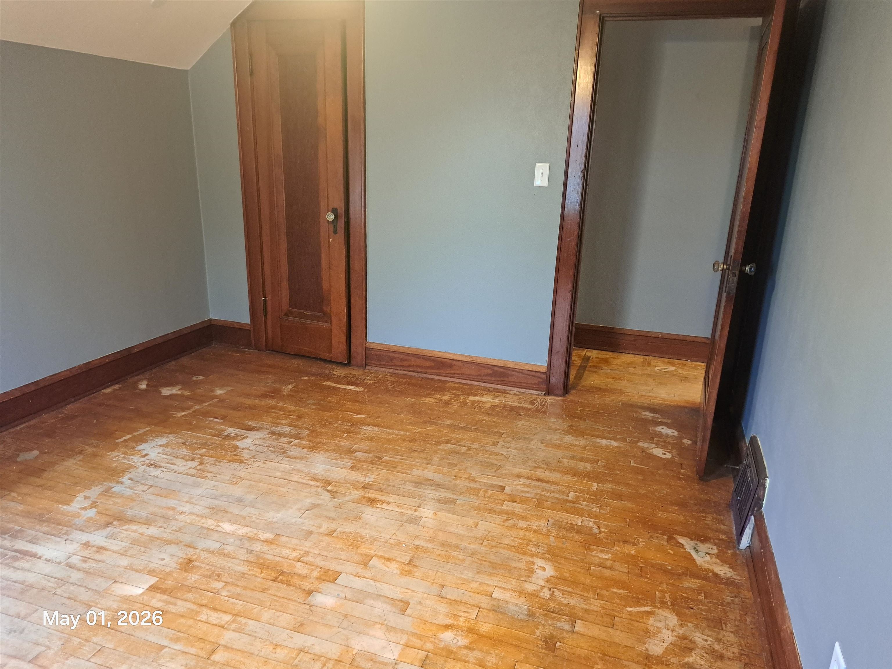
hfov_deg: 71.6
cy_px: 334
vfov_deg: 56.8
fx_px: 618
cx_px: 446
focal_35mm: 24
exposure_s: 1/24
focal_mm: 5.23
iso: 640
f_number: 1.8
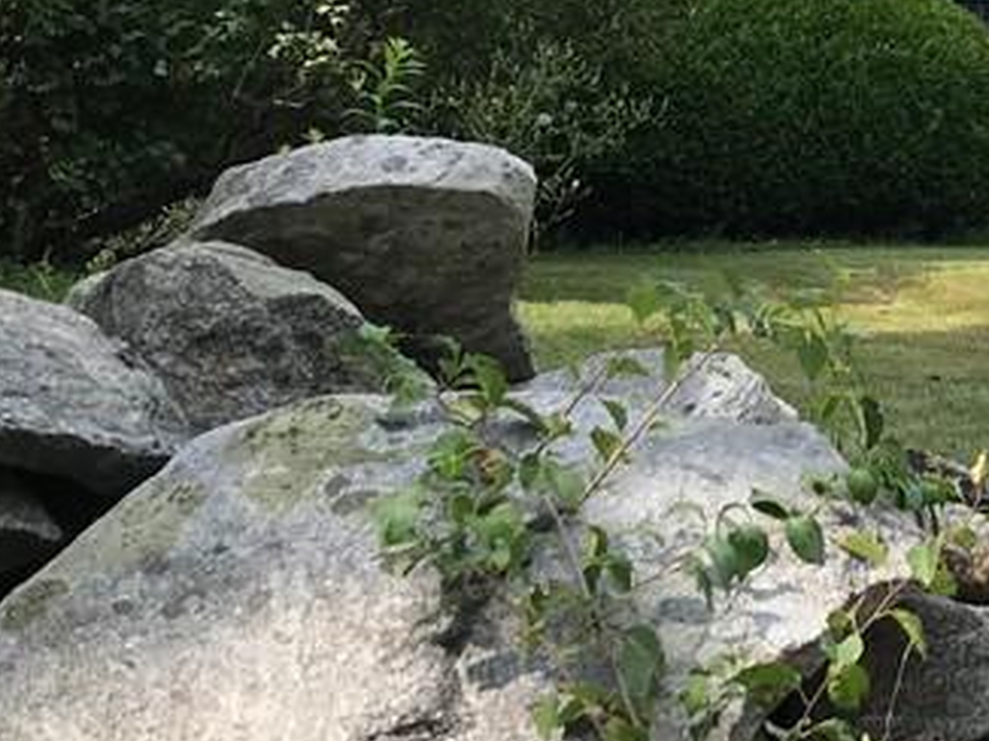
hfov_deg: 21.6
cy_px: 61
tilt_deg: +1.5
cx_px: 947
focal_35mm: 88
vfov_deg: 16.5
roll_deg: +0.4
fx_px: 2512
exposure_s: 1/1408
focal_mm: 3.99
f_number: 1.8
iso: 20
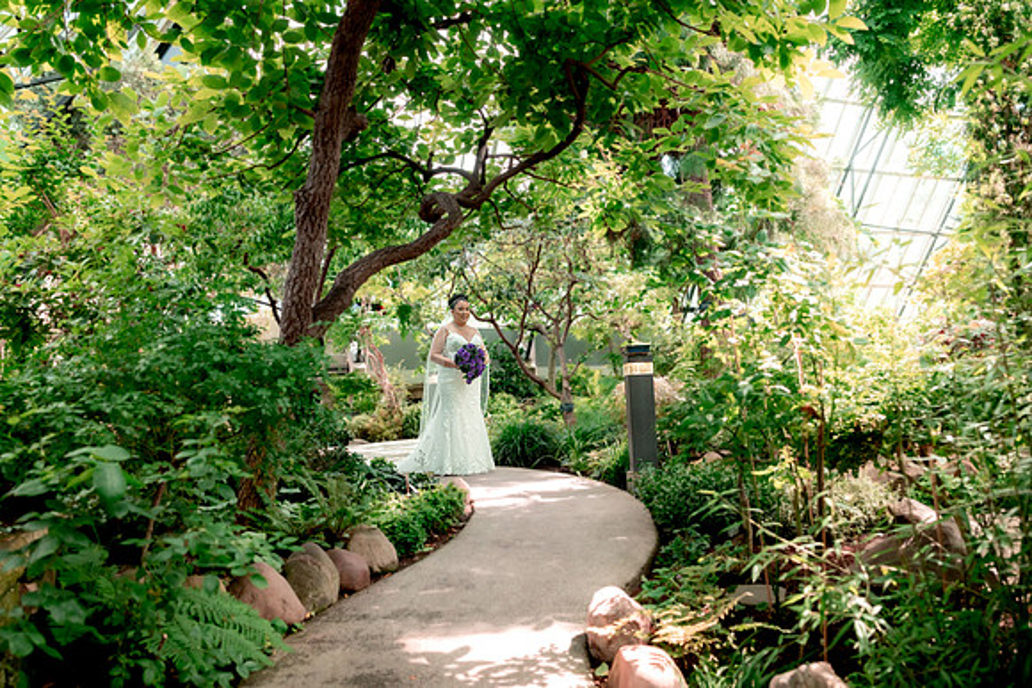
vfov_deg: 46.4
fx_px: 803
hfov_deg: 65.5
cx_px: 516
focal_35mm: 28
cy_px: 344
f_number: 3.2
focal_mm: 28
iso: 400
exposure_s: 1/320
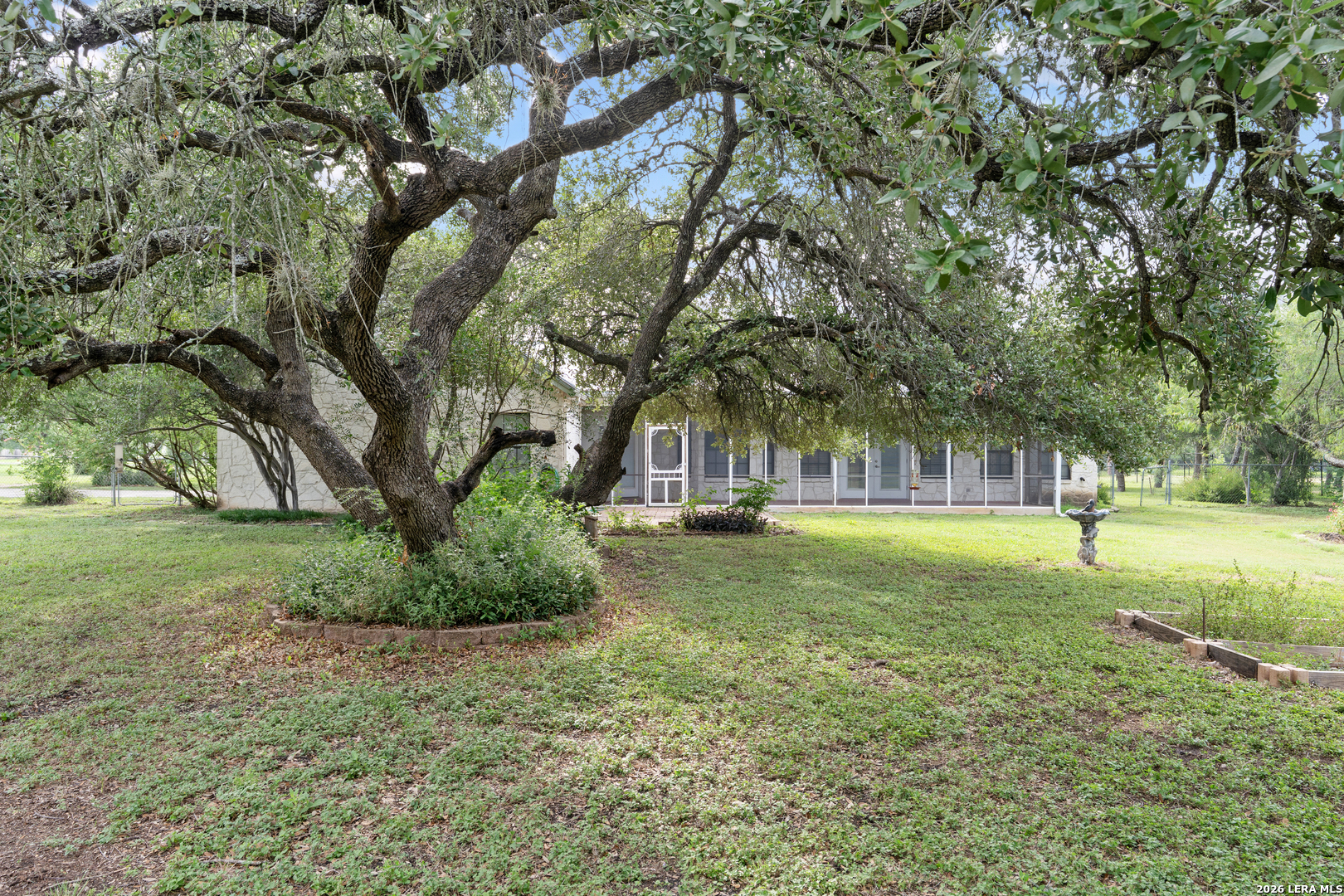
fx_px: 933
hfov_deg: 71.5
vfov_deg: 51.3
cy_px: 448
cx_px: 672
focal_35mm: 25
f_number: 8
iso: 100
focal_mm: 25
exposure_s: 1/8
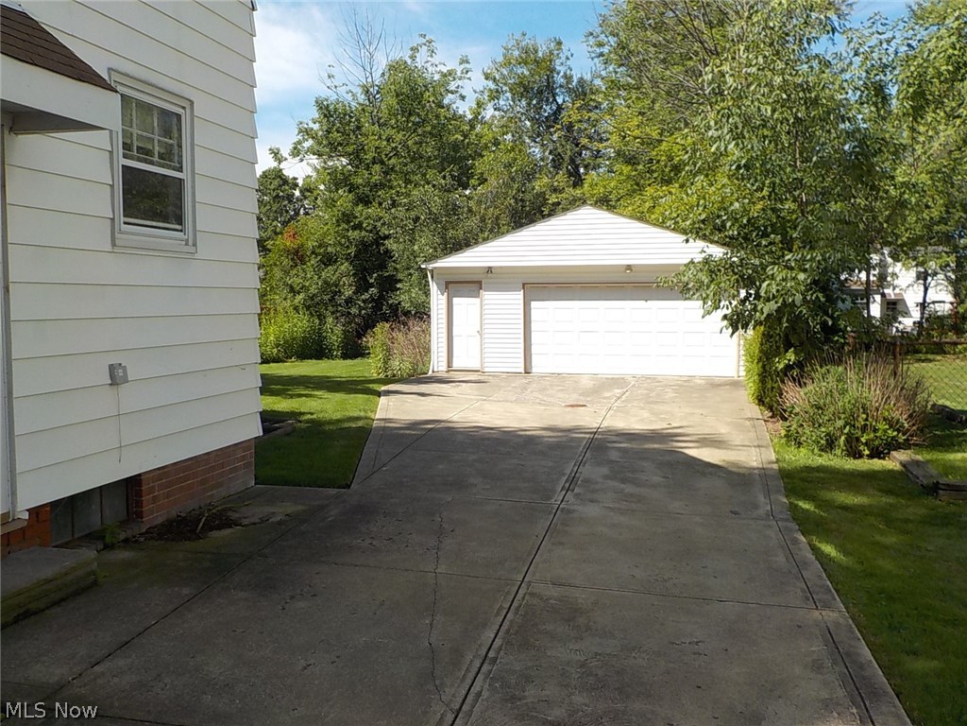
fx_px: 838
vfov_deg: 46.8
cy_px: 363
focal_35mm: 30
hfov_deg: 60.0
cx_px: 484
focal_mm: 4.1
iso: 125
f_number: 3.3
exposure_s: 1/1000
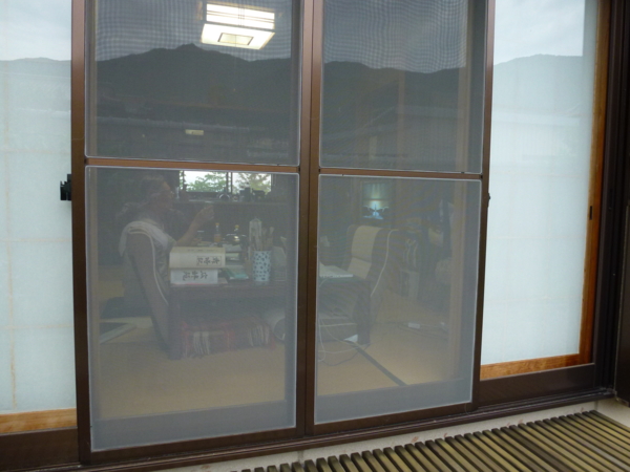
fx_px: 455
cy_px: 236
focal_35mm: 25
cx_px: 315
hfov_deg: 69.4
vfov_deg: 54.9
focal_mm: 4.3
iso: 160
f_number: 3.3
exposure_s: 1/60
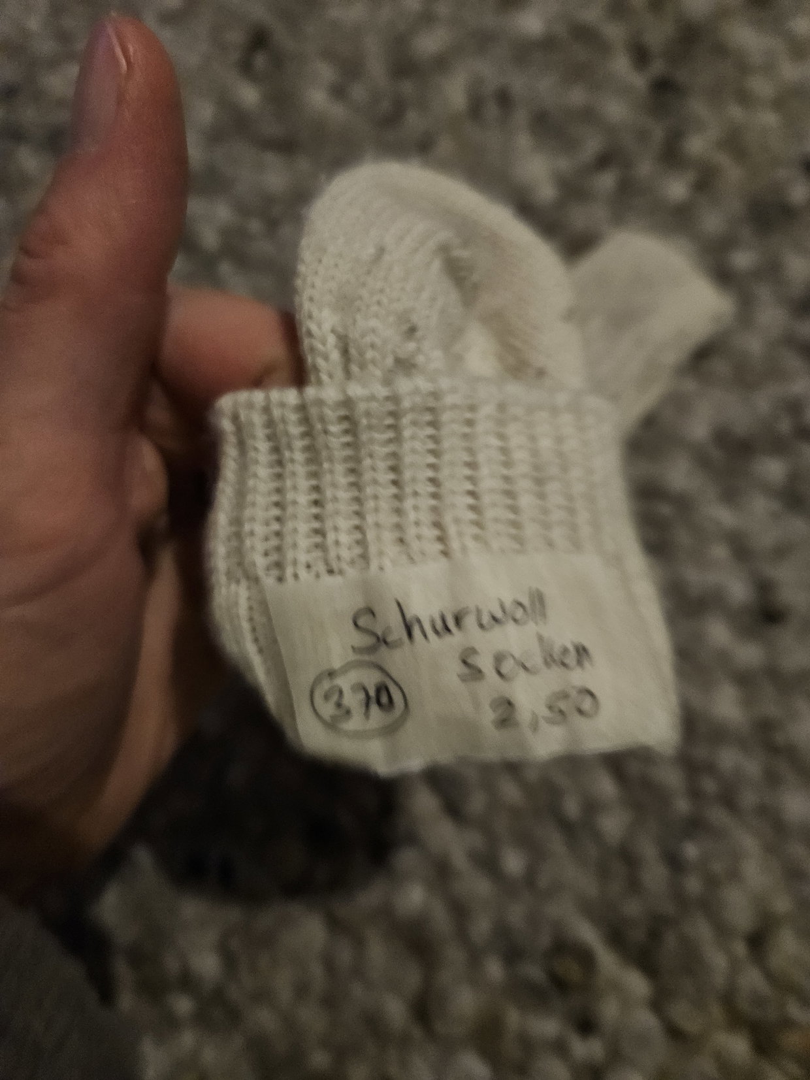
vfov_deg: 73.9
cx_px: 405
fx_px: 717
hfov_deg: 58.9
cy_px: 540
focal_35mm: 23
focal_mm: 5.4
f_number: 1.8
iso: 640
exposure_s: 1/25
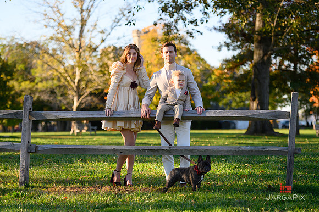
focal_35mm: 105
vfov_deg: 13.0
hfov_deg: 19.5
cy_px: 106
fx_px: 930
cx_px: 160
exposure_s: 1/8000
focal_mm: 105
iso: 1600
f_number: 3.2
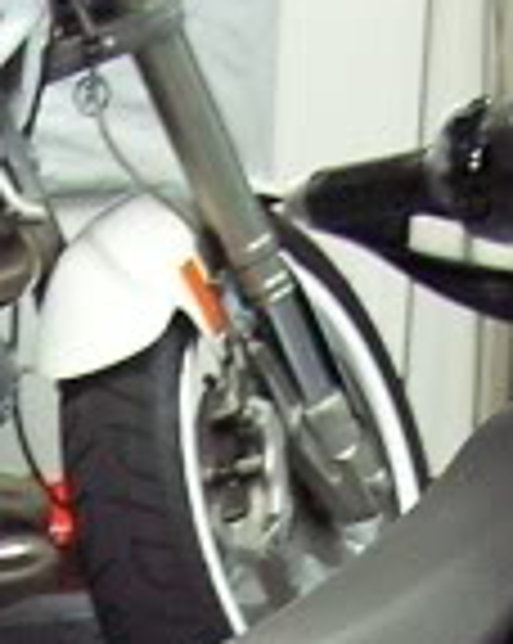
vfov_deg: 6.8
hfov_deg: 5.7
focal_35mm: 273
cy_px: 1459
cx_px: 130
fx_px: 5192
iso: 200
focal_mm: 8
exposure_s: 1/8
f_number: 3.4
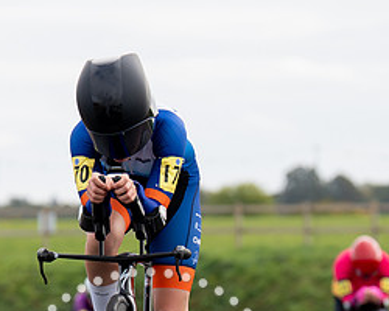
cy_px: 334
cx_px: 120
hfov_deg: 4.0
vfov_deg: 3.2
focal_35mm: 479
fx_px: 5515
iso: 125
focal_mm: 118
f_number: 3.5
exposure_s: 1/800
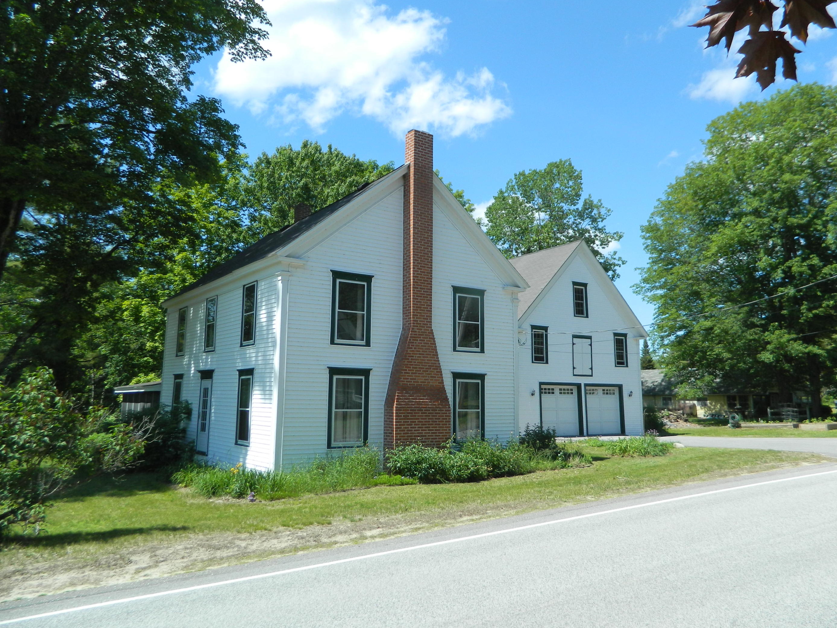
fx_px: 653
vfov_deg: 51.3
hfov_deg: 65.3
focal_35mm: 27
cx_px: 418
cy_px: 294
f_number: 3.1
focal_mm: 4.5
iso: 80
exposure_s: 1/800
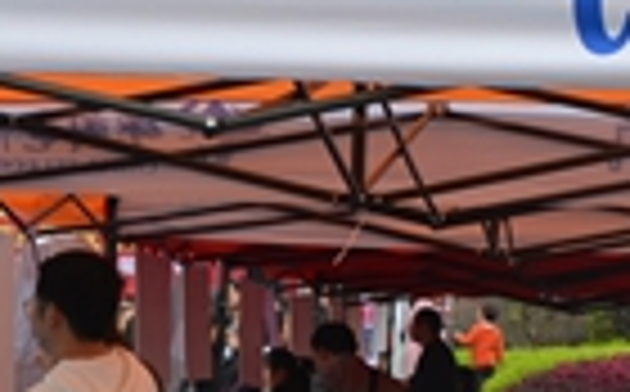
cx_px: 72
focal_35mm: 153
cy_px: 493
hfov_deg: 13.6
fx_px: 2623
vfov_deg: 8.4
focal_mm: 28
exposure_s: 1/125
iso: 100
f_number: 5.6
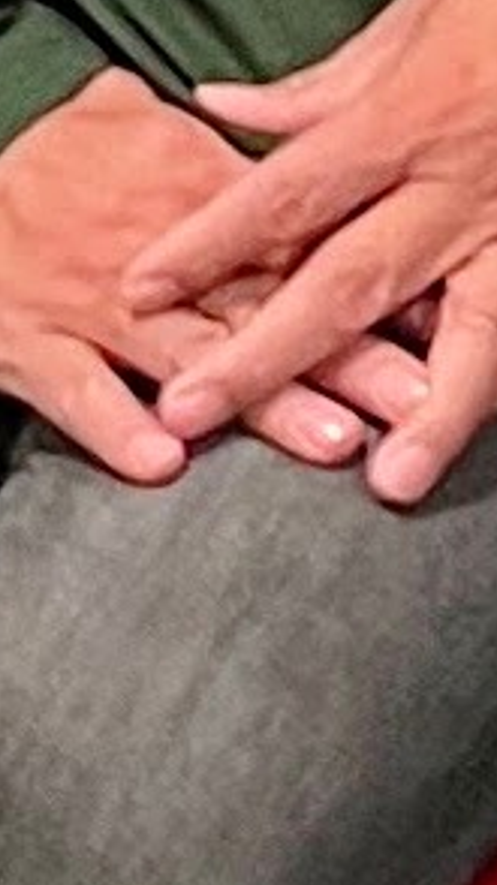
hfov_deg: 6.6
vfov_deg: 12.0
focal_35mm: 164
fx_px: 3849
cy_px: -725
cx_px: 1596
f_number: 1.5
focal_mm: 5.7
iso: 400
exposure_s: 1/40
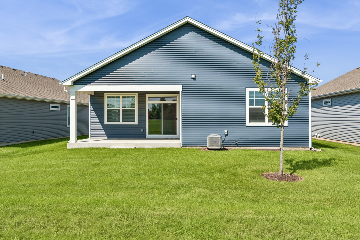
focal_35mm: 28
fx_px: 285
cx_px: 180
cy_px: 120
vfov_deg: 45.7
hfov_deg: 64.6
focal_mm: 19
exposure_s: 1/800
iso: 250
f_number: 8
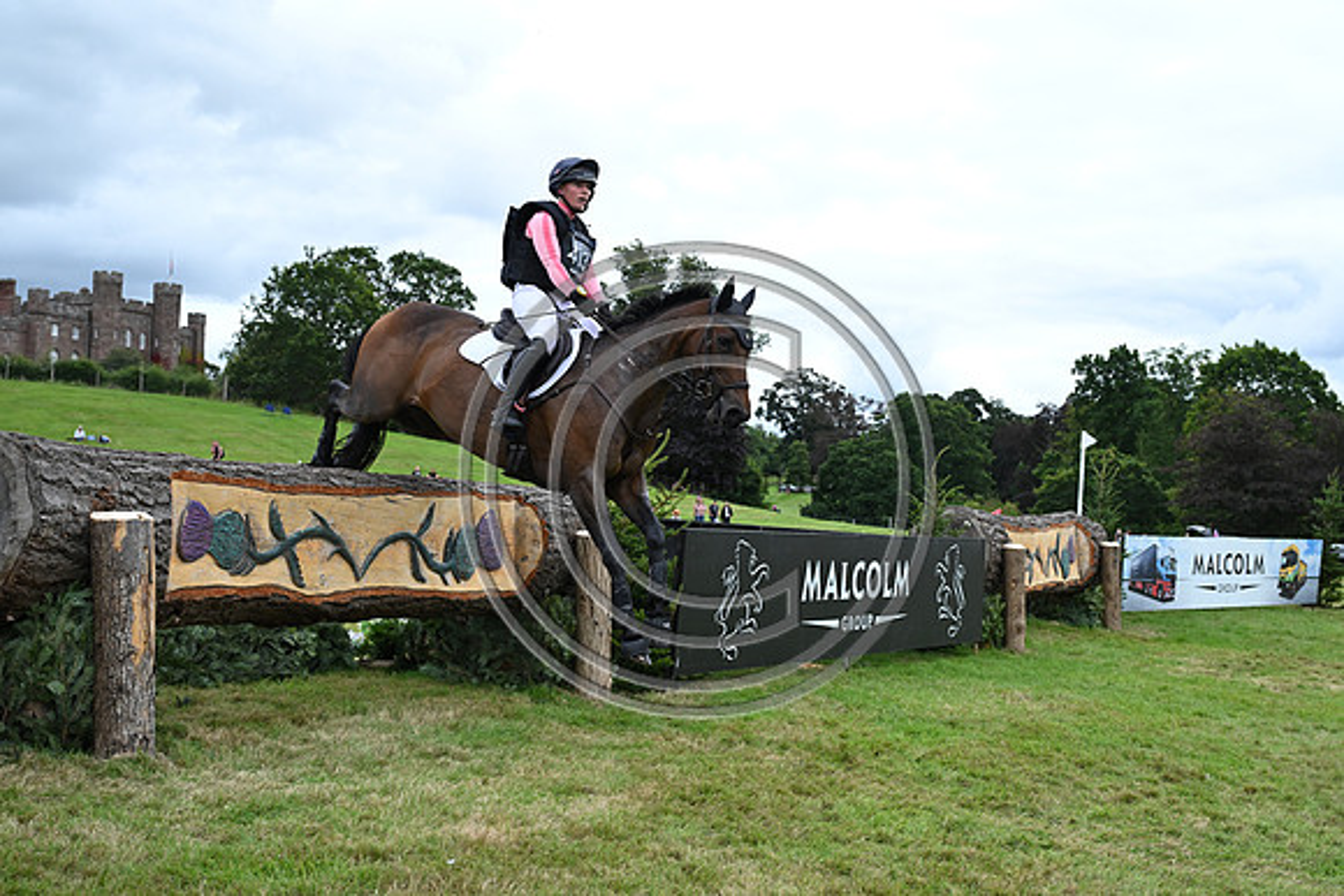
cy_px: 448
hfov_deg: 39.6
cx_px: 672
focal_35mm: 50
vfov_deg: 27.0
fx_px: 1867
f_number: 5.6
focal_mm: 50
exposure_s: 1/1250
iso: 720
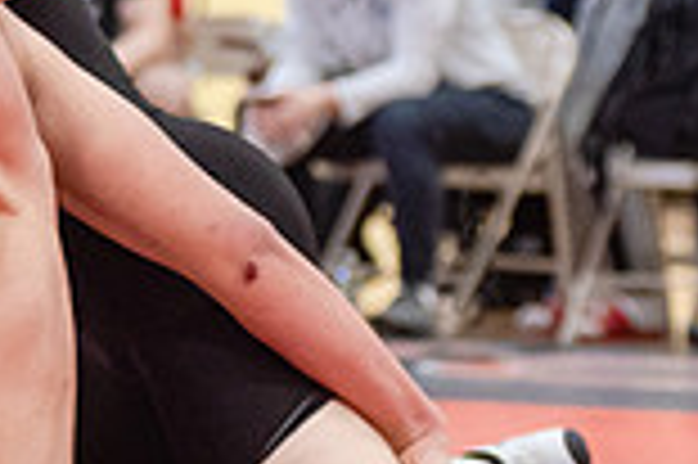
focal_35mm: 300
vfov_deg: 4.6
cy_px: 16
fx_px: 5810
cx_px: -104
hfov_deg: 6.8
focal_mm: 80
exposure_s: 1/320
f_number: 3.5
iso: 4000
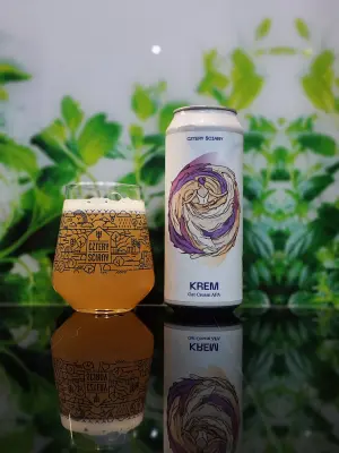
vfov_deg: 39.7
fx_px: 627
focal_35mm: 48
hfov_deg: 30.3
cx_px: 170
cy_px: 226
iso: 1155
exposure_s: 1/100
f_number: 1.9
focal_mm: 7.1
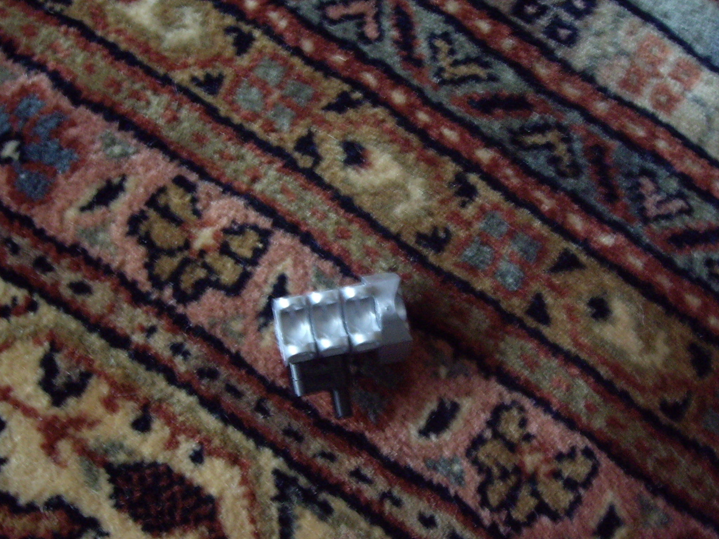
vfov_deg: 28.0
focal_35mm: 52
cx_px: 387
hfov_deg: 36.8
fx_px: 1080
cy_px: 315
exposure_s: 1/4
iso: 200
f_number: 2.7
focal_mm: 6.2
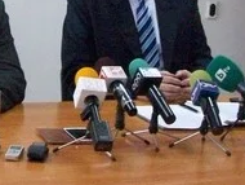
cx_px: 77
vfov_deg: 12.0
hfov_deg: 16.2
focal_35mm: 121
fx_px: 857
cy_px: -49
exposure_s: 1/128
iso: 567
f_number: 2.7
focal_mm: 6
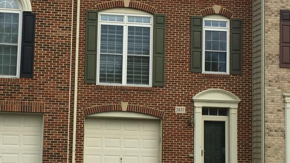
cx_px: 96
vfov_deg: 15.3
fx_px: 608
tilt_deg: +4.2
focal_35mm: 79
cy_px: 77
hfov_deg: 26.7
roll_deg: -1.9
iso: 32
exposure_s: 1/1014
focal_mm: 4.15
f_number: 2.2
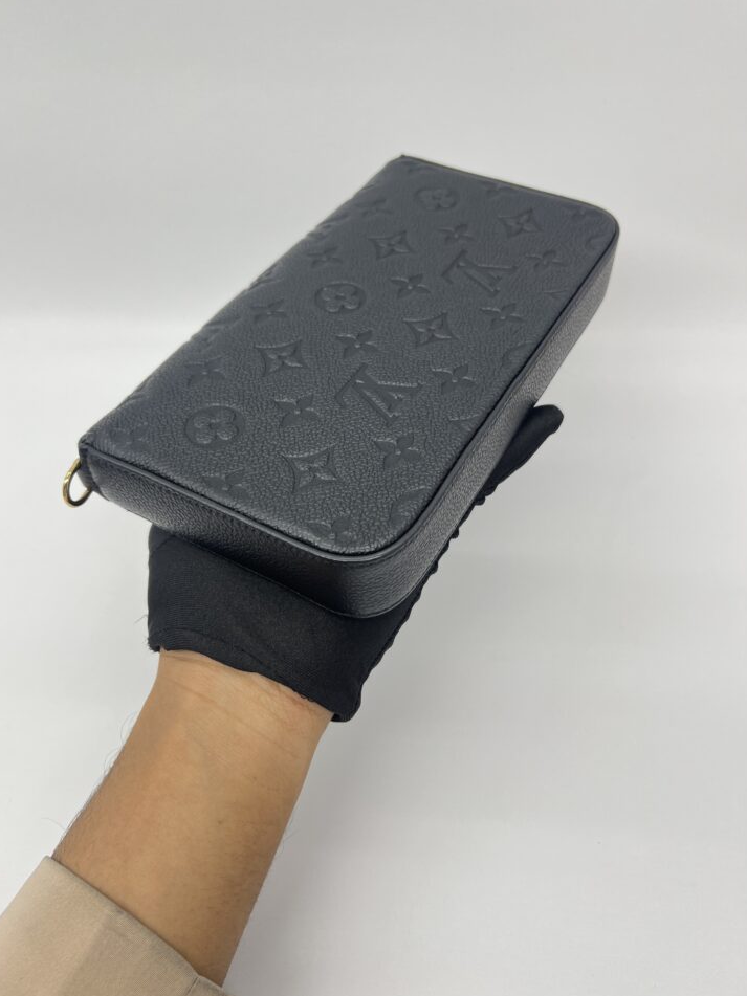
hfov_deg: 49.7
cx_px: 359
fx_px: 806
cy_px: 475
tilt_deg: -47.1
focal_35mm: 28
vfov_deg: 63.4
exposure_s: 1/100
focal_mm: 5.7
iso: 40
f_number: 1.5
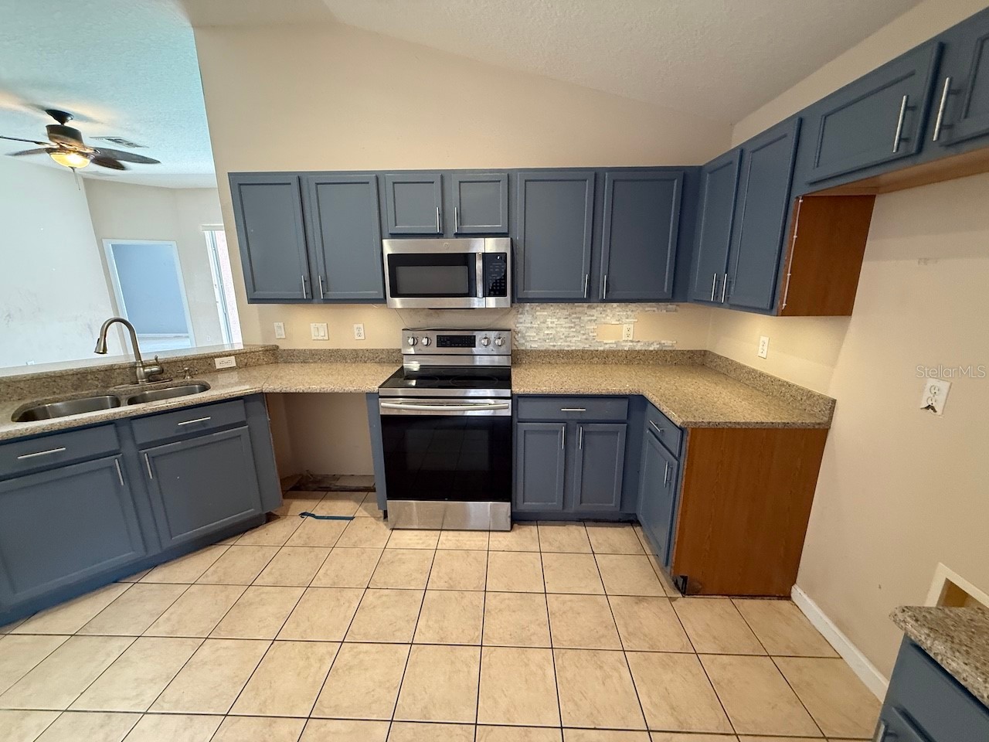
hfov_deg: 102.1
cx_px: 494
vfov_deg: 85.7
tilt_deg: -12.3
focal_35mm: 14
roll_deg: +0.6
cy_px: 371
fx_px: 400
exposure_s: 1/60
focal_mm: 2.22
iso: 400
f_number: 2.2
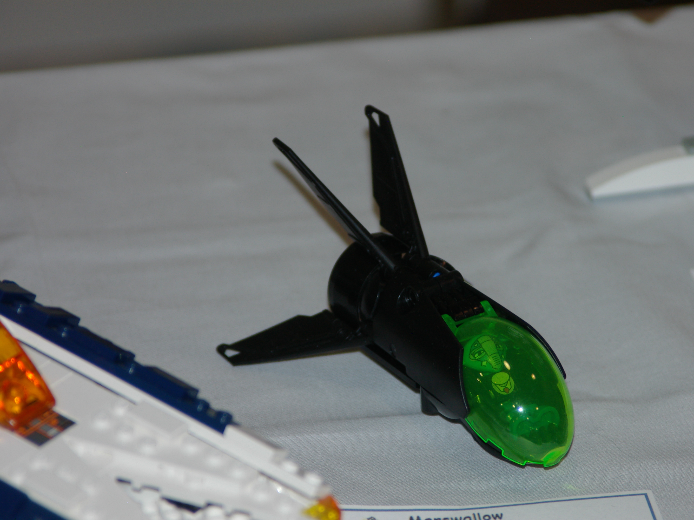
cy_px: 260
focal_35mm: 325
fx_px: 6515
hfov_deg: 6.1
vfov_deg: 4.6
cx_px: 385
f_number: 5.6
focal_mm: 200
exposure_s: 1/150
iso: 400
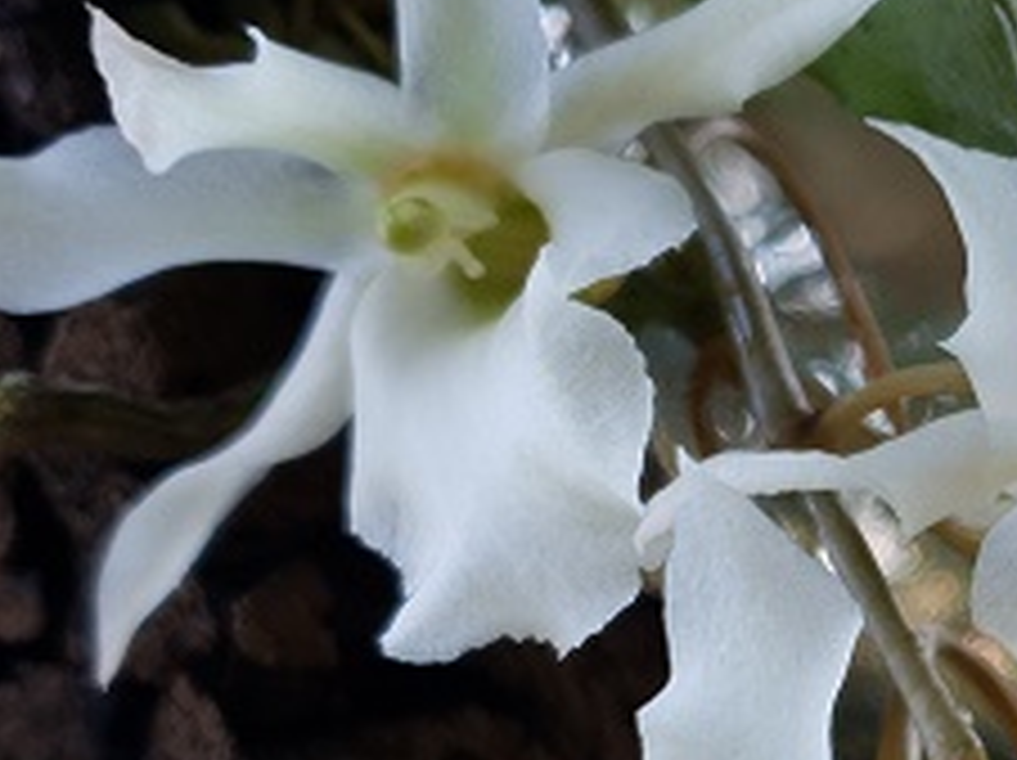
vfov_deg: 15.7
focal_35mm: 93
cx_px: 1015
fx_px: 2729
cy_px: 659
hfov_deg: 20.4
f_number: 1.5
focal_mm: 4.3
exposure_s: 1/100
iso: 50
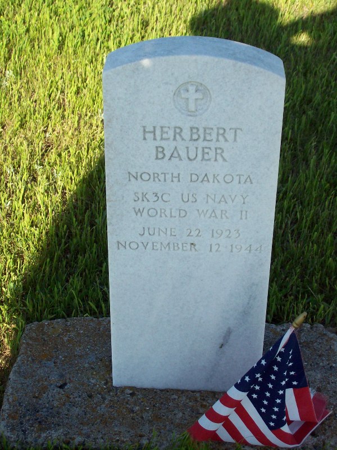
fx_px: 909
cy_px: 225
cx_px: 168
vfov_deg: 27.8
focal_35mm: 70
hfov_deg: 21.0
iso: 80
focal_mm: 11.6
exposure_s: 1/515
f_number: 3.8
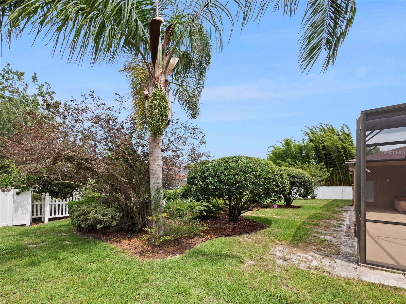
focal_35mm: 14
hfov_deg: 102.1
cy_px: 152
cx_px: 203
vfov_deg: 85.7
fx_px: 164
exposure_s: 1/400
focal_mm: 7
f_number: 7.1
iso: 200
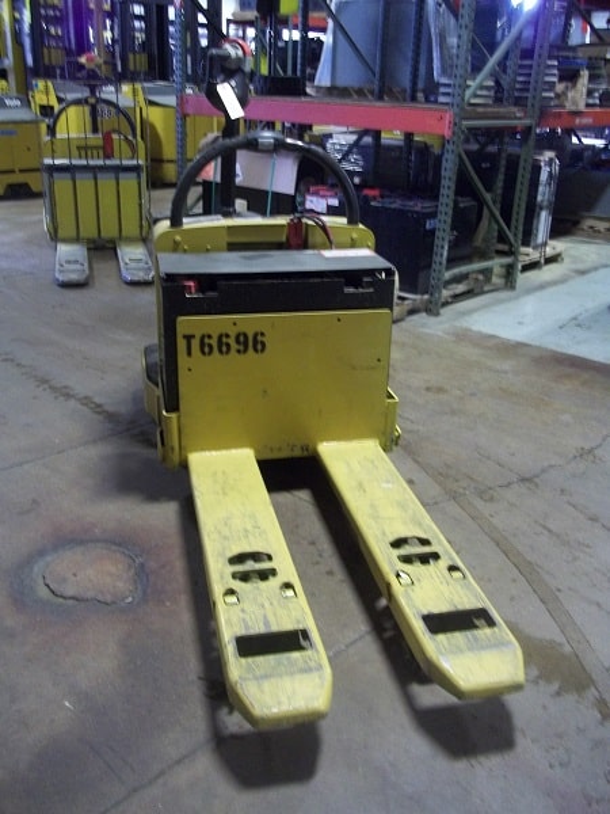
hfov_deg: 44.2
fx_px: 752
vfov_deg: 56.8
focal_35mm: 32
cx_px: 305
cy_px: 407
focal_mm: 5.7
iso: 173
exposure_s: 1/8
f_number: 2.9
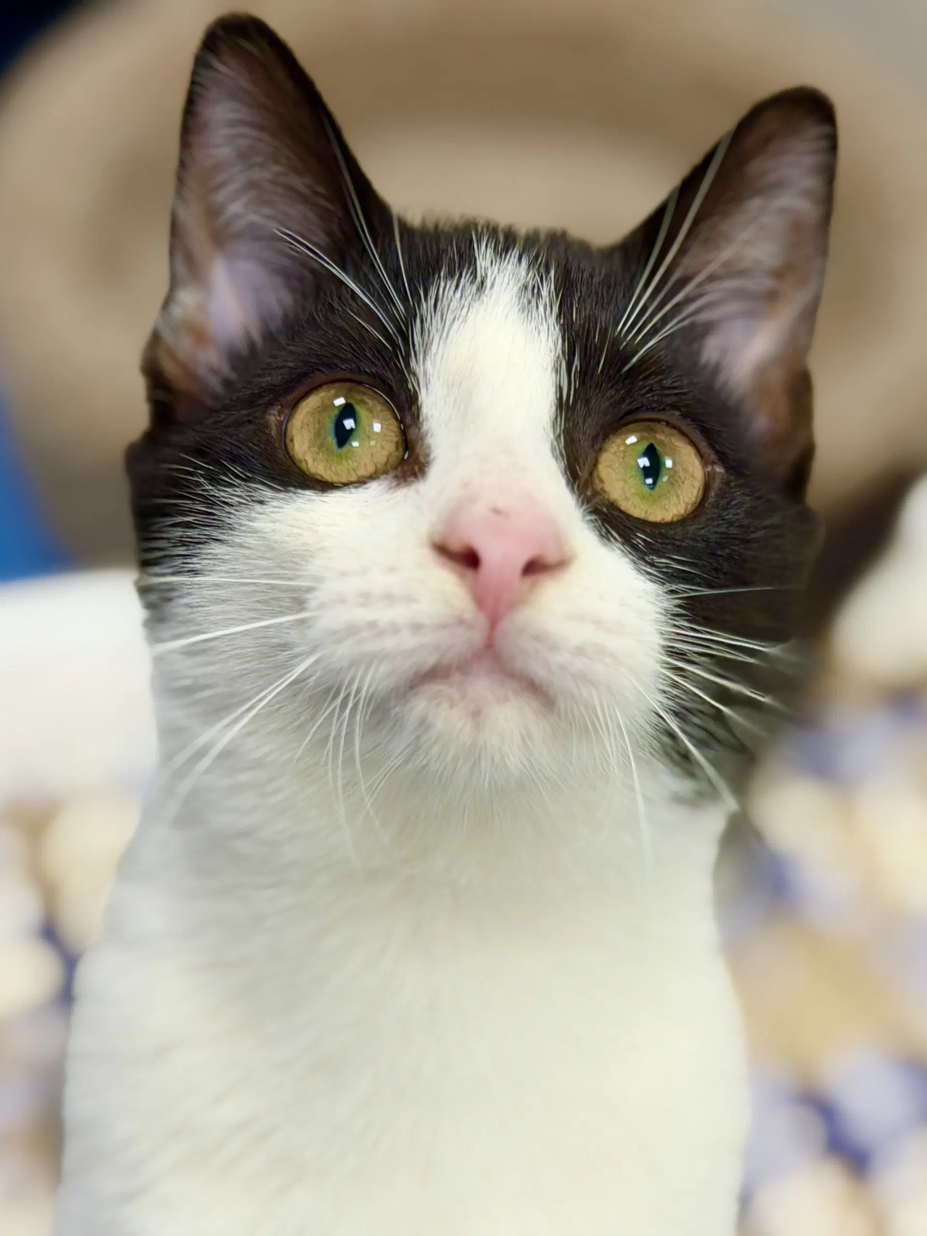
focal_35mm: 48
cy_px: 618
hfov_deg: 30.3
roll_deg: -8.3
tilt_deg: -44.9
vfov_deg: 39.7
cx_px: 464
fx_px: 1714
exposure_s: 1/120
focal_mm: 6.76
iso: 64
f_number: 1.78
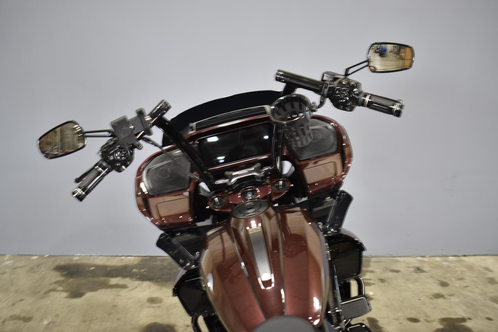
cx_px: 249
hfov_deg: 55.1
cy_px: 166
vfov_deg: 38.4
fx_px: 477
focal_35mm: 34
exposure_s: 1/13
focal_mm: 23
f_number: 3.8
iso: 400
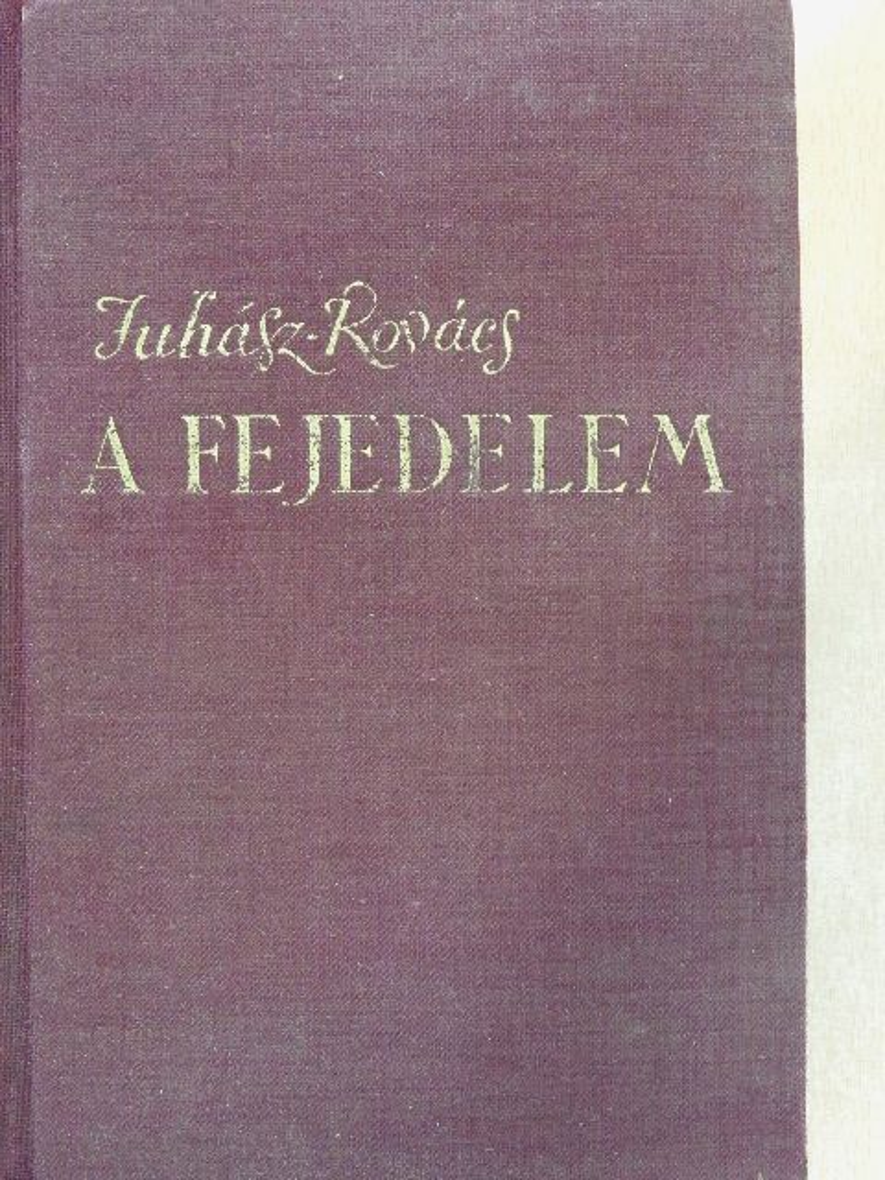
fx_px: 2216
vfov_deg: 29.8
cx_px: 442
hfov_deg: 22.6
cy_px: 590
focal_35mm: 65
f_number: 4.2
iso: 800
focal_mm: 11.6
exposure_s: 1/5
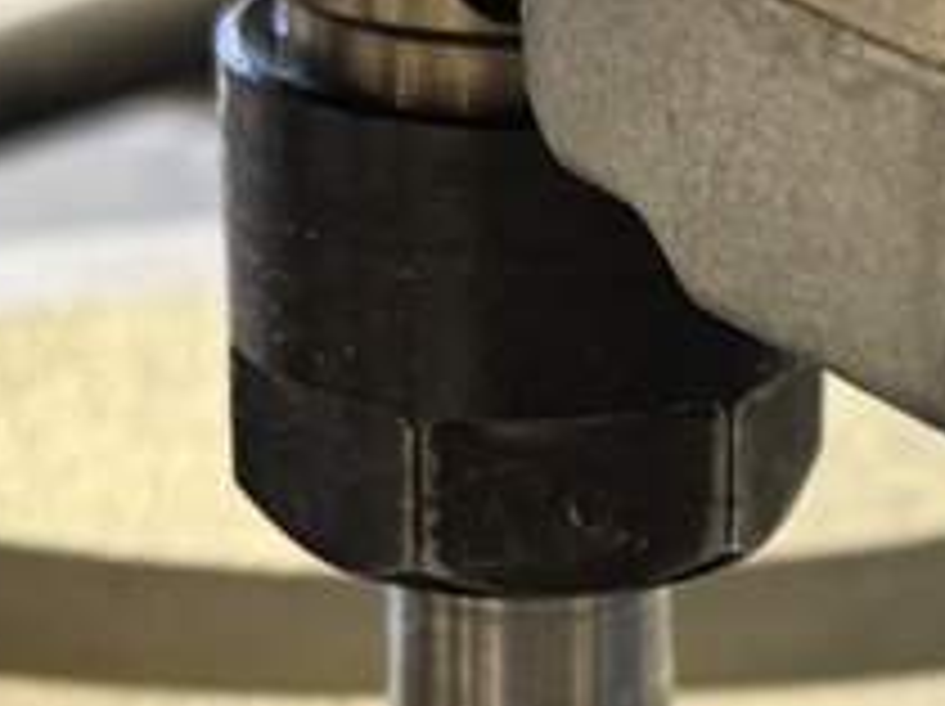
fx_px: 4990
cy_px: 670
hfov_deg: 10.8
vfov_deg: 8.1
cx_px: 648
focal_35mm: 183
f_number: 1.78
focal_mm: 6.76
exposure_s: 1/50
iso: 160
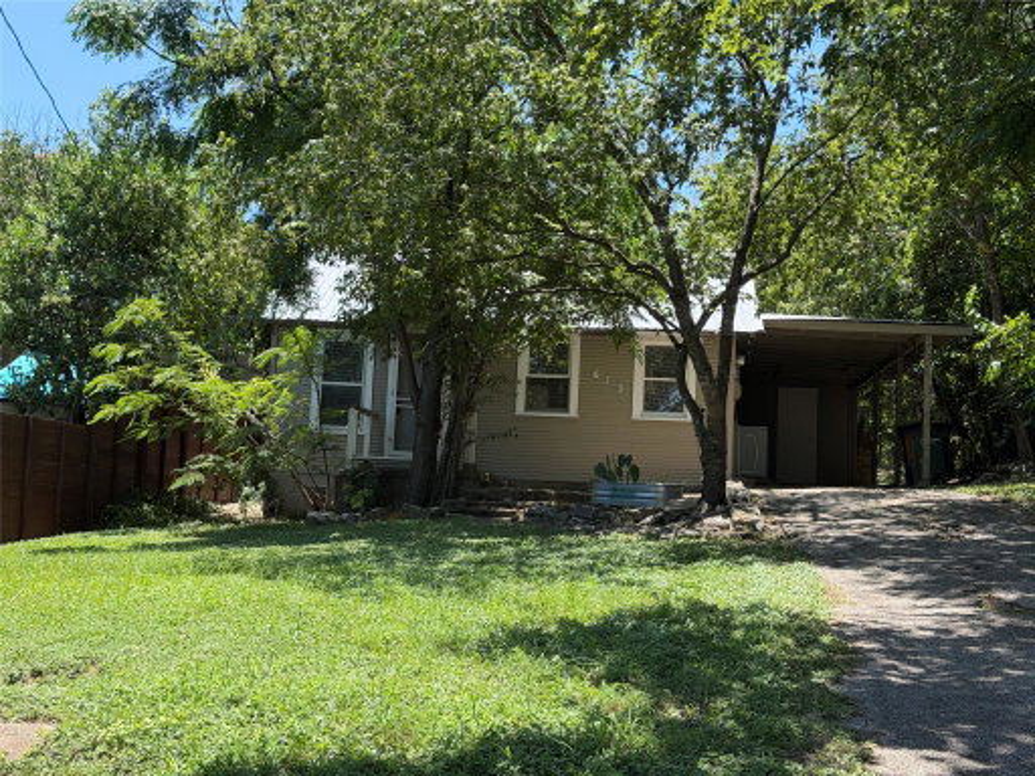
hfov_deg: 39.7
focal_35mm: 48
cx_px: 518
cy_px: 388
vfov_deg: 30.3
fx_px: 1435
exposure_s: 1/1242
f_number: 1.78
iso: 80
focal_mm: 6.76
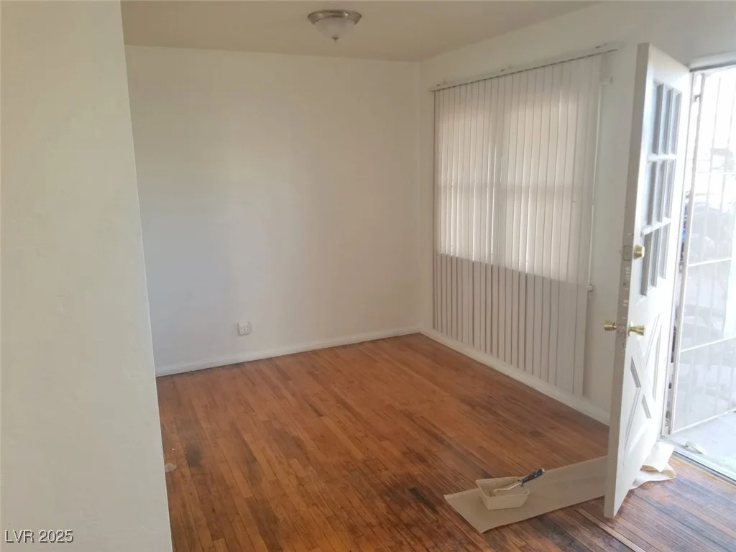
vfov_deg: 53.1
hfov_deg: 67.3
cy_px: 276
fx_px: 553
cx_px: 368
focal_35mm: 26
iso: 64
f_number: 1.7
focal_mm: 4.3
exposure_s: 1/50
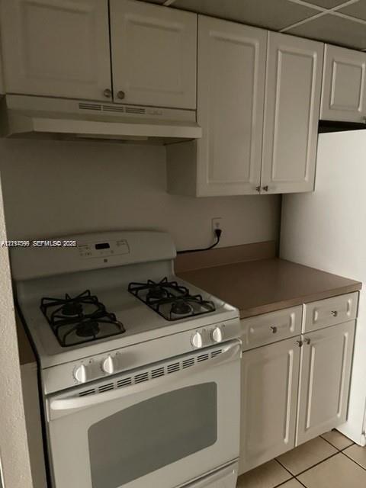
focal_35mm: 26
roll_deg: +0.2
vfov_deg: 67.3
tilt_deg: -11.5
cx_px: 183
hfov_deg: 53.1
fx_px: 367
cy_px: 244
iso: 800
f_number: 1.6
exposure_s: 1/30
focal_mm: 4.2
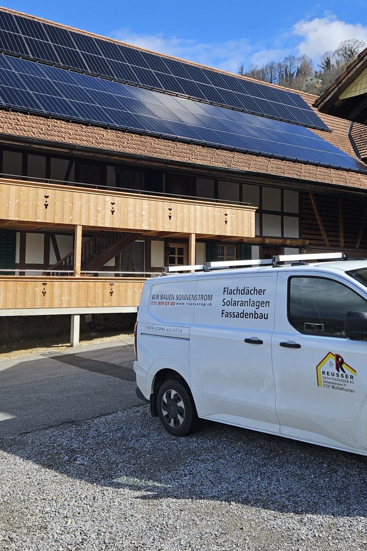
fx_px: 581
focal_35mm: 38
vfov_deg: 50.4
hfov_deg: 35.0
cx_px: 204
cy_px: 227
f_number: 1.8
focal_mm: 5.4
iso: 25
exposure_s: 1/1695
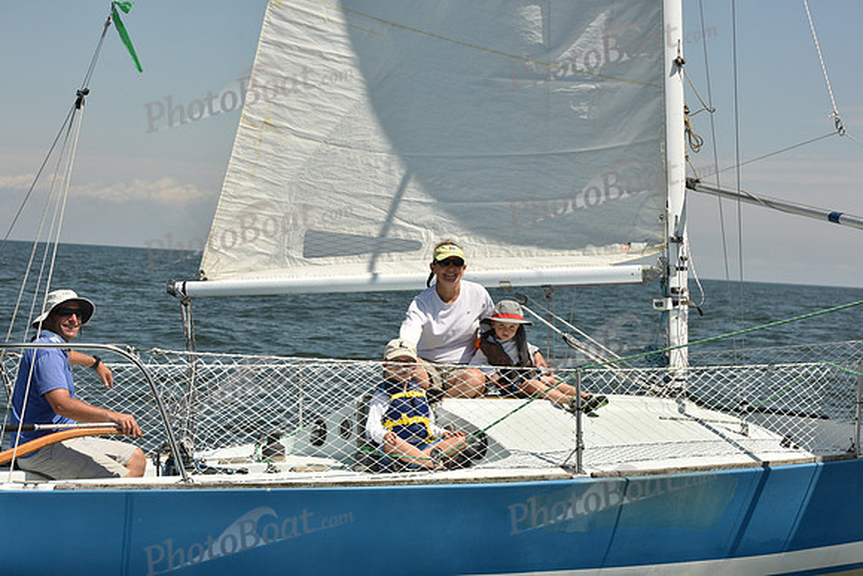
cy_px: 288
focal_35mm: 90
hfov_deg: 22.6
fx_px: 2158
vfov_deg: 15.2
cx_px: 432
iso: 320
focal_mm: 90
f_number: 9
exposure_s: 1/1600
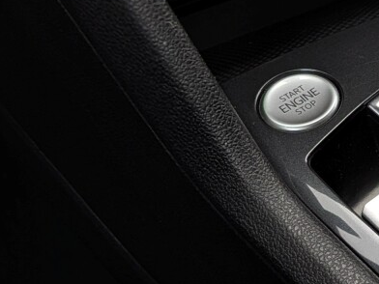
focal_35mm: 98
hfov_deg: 17.7
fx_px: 1073
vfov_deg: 15.1
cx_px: 587
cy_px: 86
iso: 31
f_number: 1.7
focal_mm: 4.53
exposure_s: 1/109
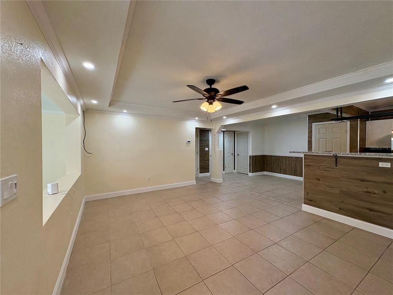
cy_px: 148
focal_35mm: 14
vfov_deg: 85.7
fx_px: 159
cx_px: 196
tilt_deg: +0.1
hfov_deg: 102.1
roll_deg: +0.8
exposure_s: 1/120
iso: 125
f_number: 2.2
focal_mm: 2.22
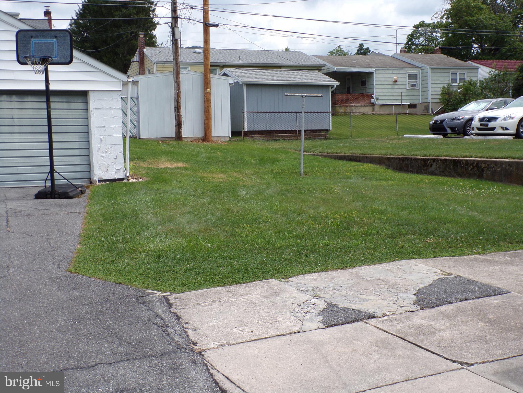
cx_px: 262
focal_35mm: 42
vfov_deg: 34.3
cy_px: 196
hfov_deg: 44.8
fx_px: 635
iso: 80
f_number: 4.9
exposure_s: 1/500
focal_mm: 7.6
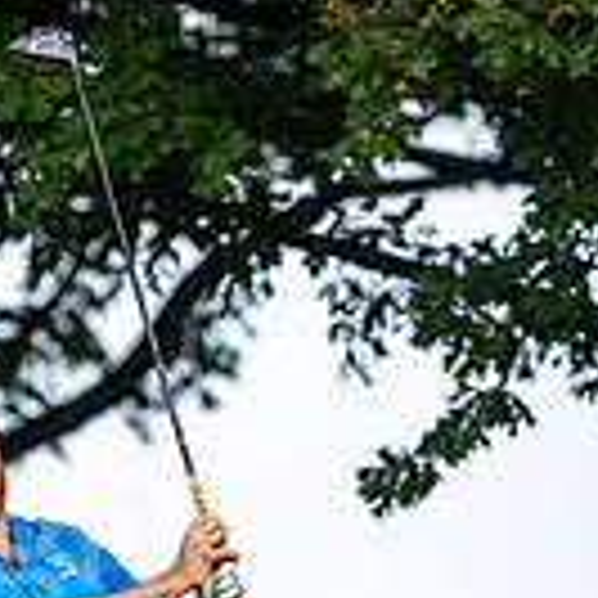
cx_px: -4
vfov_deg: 2.0
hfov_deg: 2.0
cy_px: 773
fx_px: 16828
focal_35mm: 861
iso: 160
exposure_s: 1/640
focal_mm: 300
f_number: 5
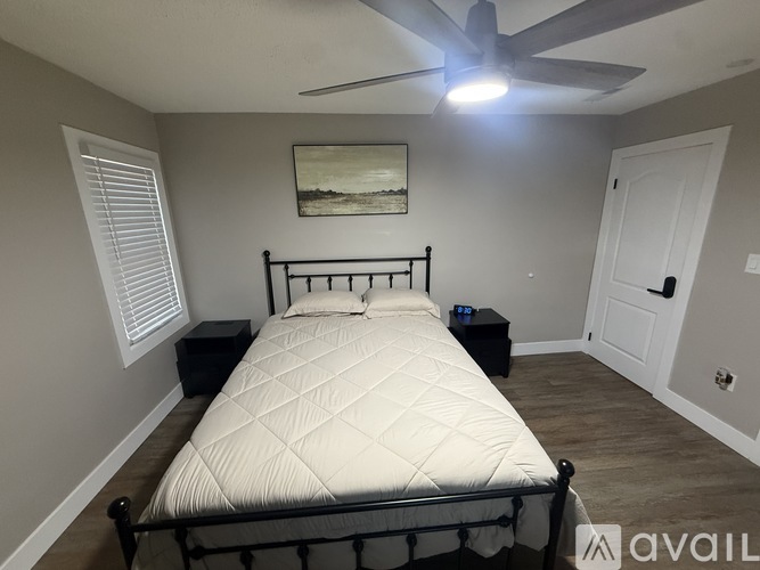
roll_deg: +1.4
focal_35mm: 14
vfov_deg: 85.7
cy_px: 285
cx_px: 380
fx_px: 307
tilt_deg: -14.1
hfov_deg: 102.1
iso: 250
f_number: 2.2
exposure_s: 1/60
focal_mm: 2.22
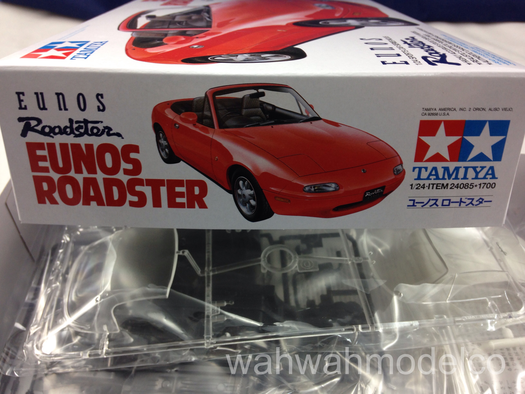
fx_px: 500
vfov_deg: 42.9
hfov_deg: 55.4
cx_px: 262
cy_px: 197
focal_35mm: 33
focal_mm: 4.12
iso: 50
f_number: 2.4
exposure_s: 1/30
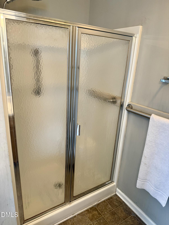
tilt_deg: -18.6
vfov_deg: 71.6
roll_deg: -3.1
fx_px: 156
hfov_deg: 56.8
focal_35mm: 24
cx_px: 84
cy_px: 112
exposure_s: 1/60
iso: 160
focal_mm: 6.76
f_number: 1.78
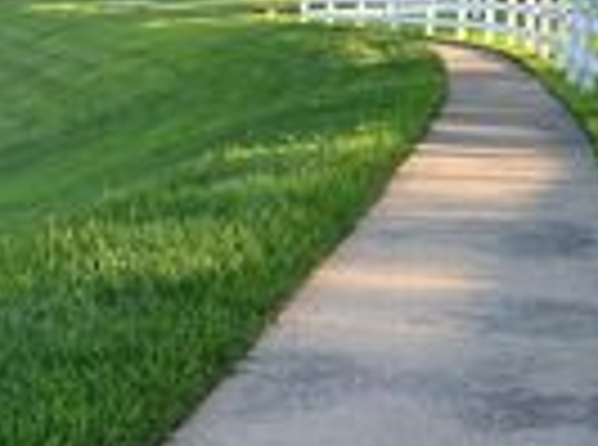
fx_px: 1688
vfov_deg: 15.0
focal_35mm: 98
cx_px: 4
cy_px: 110
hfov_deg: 19.5
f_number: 1.6
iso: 50
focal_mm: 5.1
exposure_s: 1/906
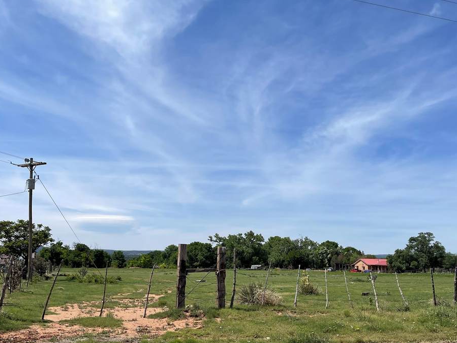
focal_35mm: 37
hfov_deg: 49.9
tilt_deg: +2.5
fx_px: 489
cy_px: 236
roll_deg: -2.1
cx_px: 264
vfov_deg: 38.1
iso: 32
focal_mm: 5.1
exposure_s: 1/5128
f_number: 1.6
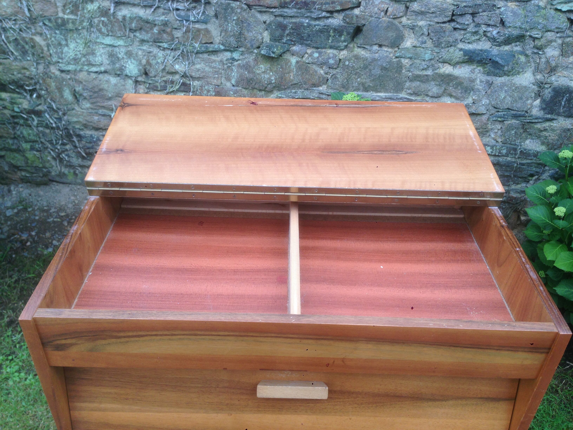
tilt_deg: -35.9
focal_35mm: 33
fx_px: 546
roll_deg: -2.3
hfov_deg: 55.4
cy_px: 215
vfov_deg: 42.9
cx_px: 286
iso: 50
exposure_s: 1/158
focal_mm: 4.12
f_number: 2.4
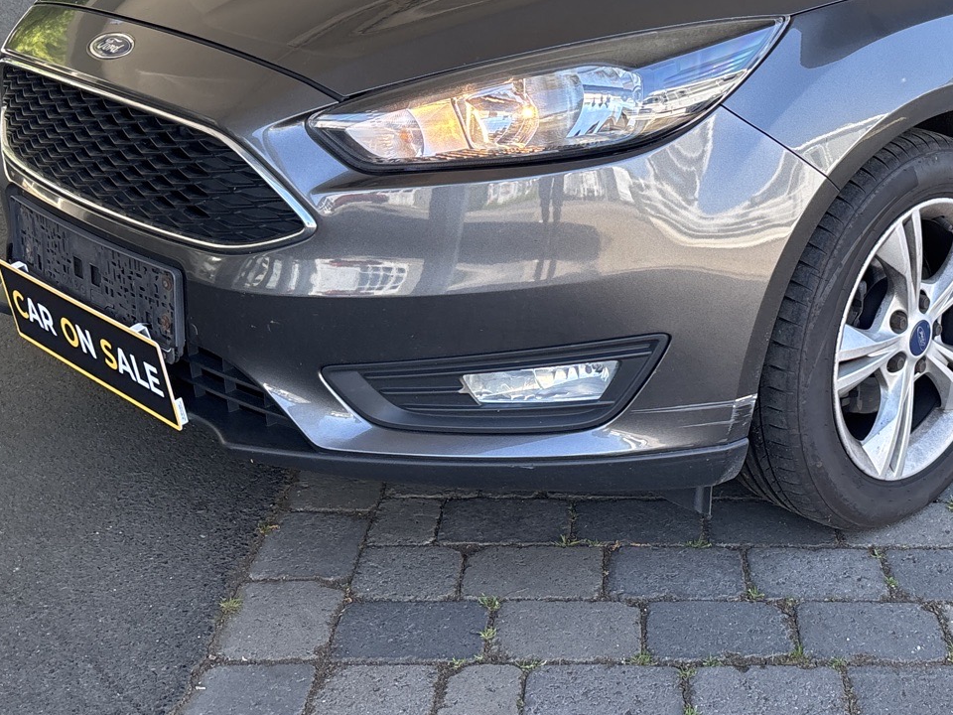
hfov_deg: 35.9
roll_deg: -0.3
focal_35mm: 52
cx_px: 723
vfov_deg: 27.2
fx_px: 1432
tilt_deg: -9.5
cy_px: 93
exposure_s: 1/170
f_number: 1.6
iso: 50
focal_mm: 5.96
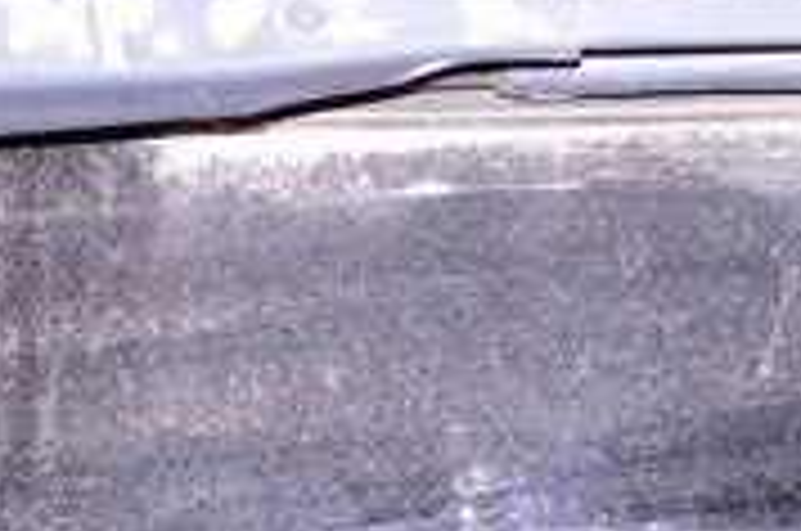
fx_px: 3483
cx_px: 621
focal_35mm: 157
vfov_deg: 8.5
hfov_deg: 13.1
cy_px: -295
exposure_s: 1/160
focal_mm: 29
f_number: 8
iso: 1600
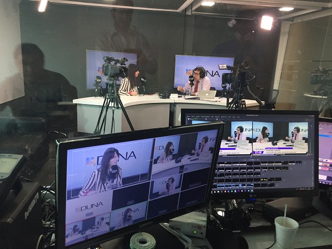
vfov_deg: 48.2
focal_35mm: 29
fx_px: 278
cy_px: 124
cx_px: 166
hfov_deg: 61.7
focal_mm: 4.15
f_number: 2.2
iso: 64
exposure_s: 1/33
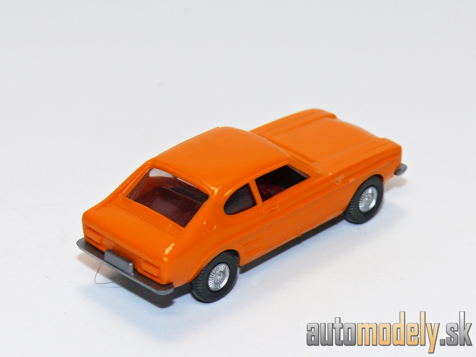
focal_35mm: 144
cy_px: 178
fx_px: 1980
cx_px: 238
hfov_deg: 13.7
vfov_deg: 10.3
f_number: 4
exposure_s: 1/30
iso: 100
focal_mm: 17
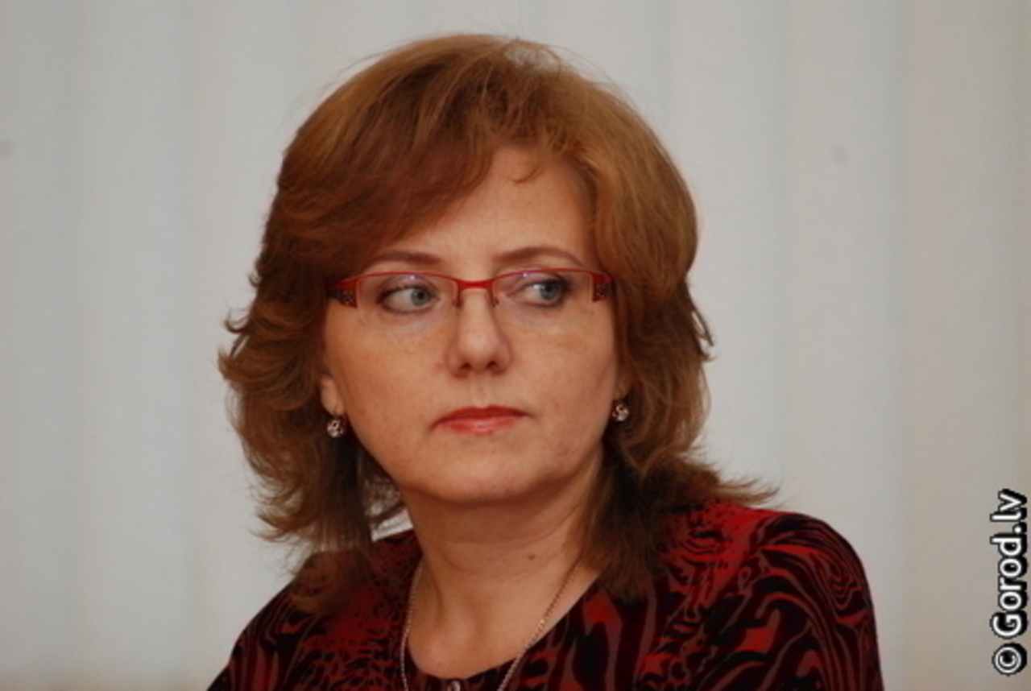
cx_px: 516
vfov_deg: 3.1
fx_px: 12908
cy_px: 346
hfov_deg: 4.6
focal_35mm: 450
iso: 1000
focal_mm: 300
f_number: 5.6
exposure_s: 1/180
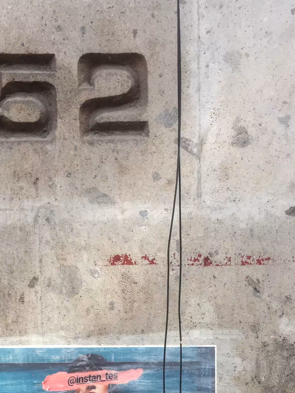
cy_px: 381
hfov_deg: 22.6
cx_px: 153
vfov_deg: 28.2
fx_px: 739
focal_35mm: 65
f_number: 2.2
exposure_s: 1/120
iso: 40
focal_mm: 4.15
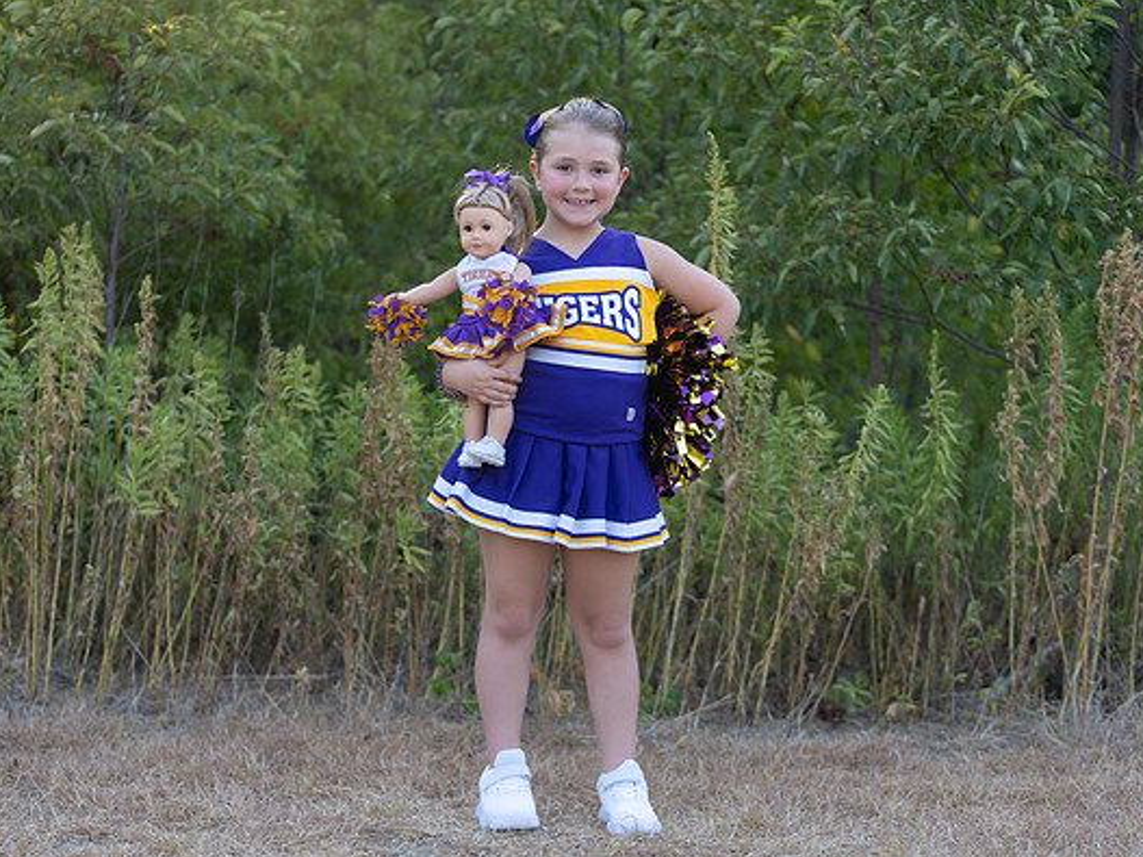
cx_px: 541
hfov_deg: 24.1
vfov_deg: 18.2
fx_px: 2674
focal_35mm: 81
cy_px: 439
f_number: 2.8
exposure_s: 1/320
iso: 200
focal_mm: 70
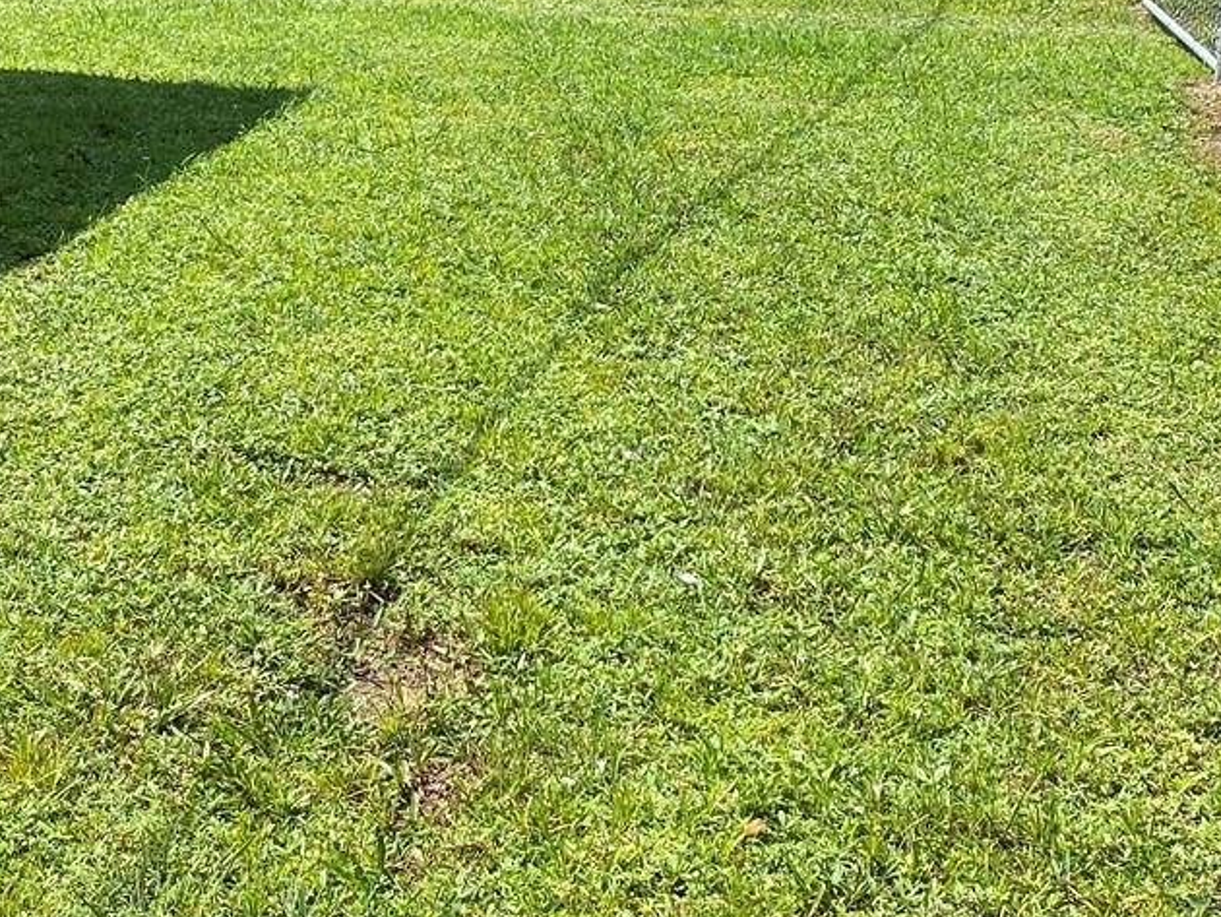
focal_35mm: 66
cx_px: 645
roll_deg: -1.8
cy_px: 145
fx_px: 2329
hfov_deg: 29.4
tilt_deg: -13.0
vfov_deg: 21.9
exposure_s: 1/1779
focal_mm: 4.25
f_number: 1.8
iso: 32
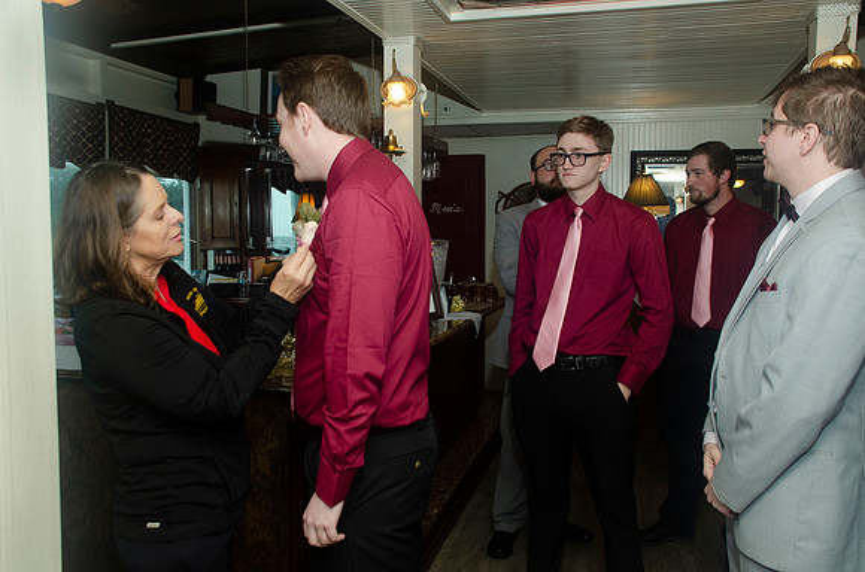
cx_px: 432
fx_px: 791
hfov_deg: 57.3
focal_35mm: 33
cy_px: 286
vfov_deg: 39.8
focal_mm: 22
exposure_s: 1/80
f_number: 5.6
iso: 400
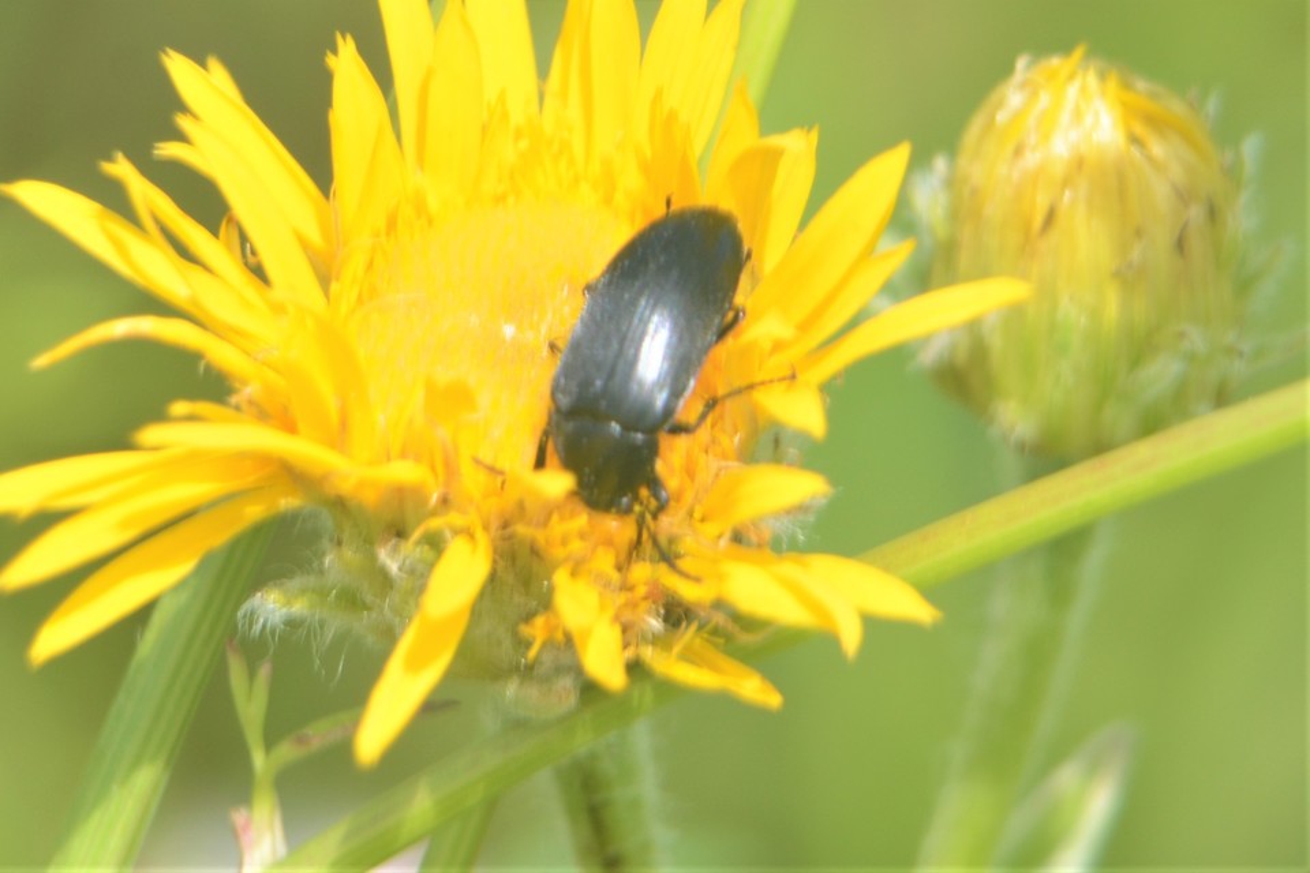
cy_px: 436
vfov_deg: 4.7
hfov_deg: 7.0
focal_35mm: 292
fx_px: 10643
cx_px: 655
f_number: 8
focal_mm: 195
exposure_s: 1/125
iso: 200
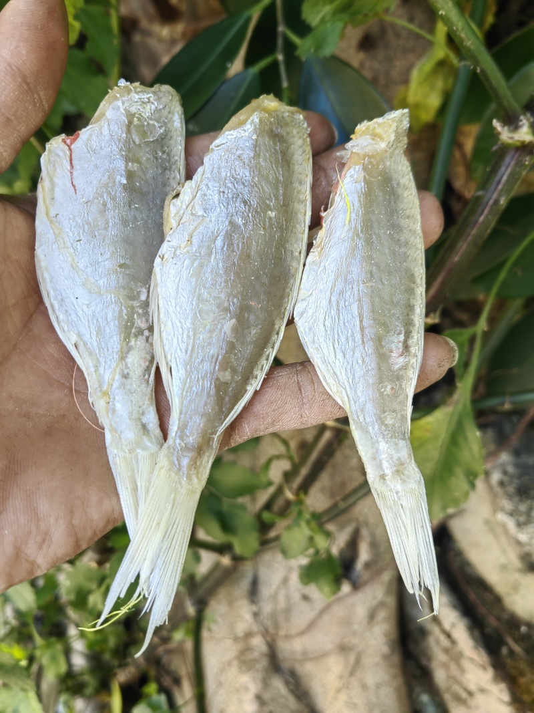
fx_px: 555
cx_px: 267
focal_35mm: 27
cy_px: 356
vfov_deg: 65.3
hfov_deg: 51.3
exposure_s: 1/100
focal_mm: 5.54
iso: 64
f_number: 1.8
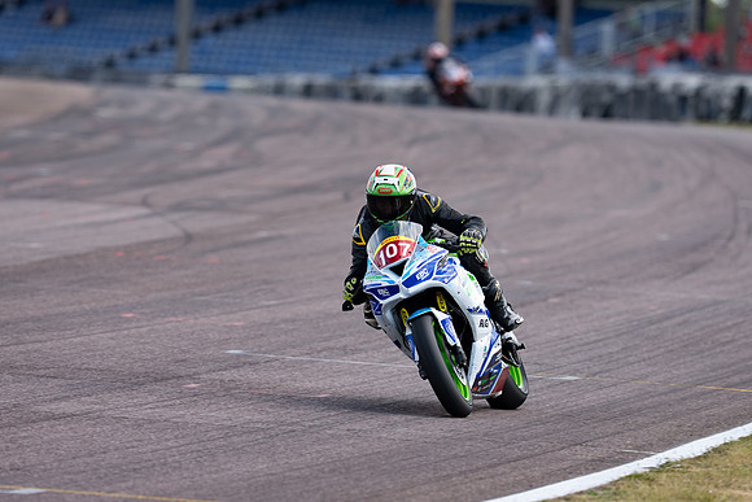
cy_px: 254
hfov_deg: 4.3
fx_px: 10120
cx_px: 398
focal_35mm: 484
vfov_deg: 2.8
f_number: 4.5
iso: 200
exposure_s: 1/640
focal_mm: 400
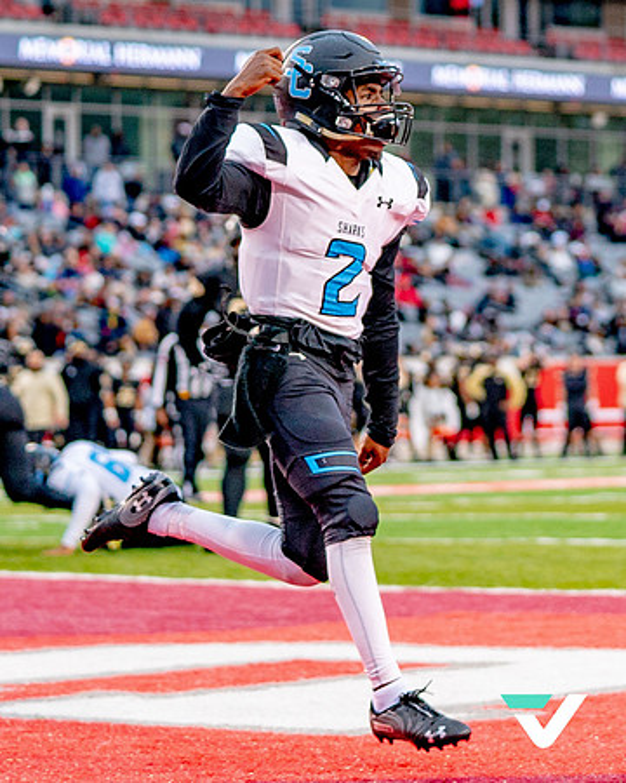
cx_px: 517
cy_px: 257
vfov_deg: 11.2
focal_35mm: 172
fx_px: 3976
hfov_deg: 9.0
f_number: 2.8
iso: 500
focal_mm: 71
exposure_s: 1/1000
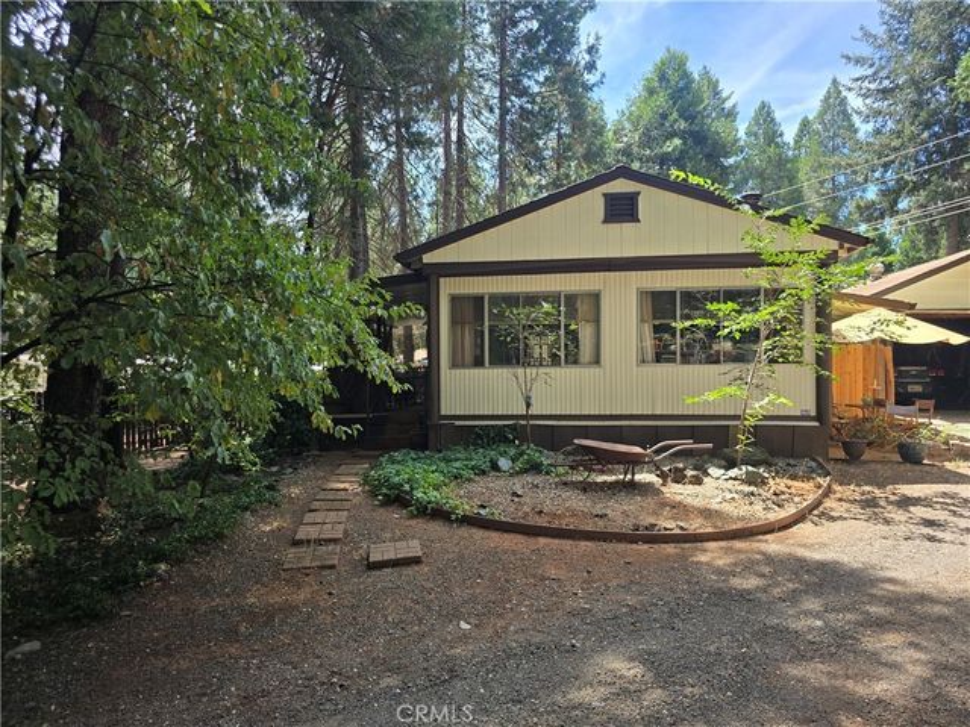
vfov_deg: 58.9
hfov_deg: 73.9
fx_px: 644
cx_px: 485
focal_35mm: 23
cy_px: 364
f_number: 1.7
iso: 12
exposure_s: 1/187
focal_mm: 6.3
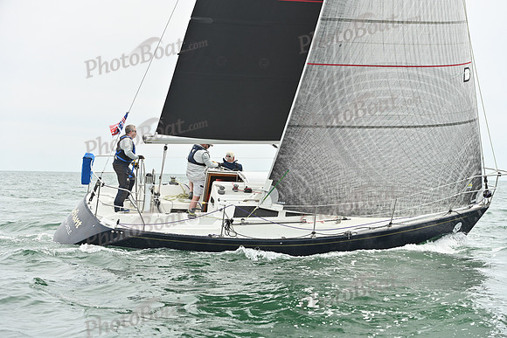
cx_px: 254
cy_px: 169
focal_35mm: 70
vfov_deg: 19.5
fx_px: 986
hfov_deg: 28.8
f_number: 5
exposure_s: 1/1600
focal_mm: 70
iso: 320
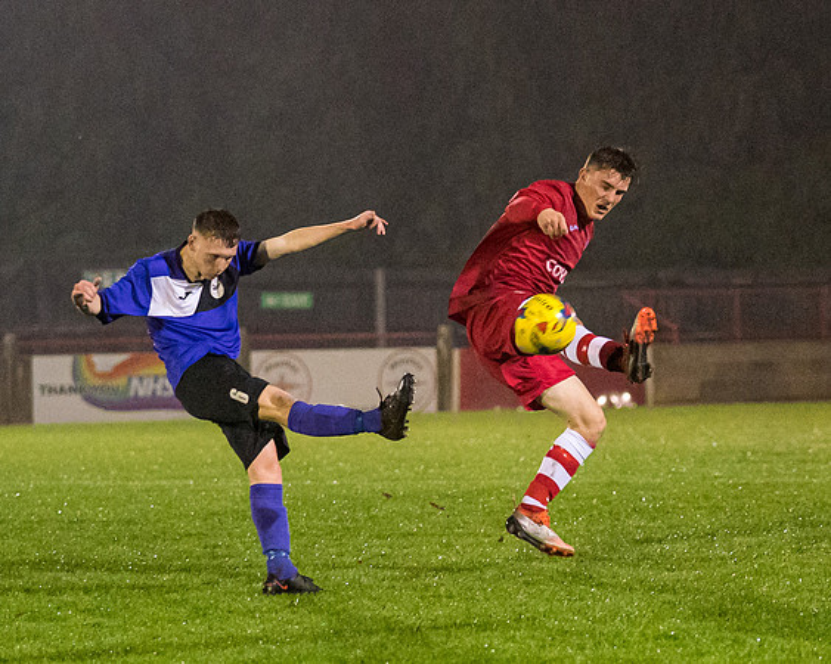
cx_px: 484
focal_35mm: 256
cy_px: 467
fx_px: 6288
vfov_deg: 6.0
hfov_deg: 7.6
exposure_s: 1/1000
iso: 6400
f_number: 2.8
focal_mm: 99
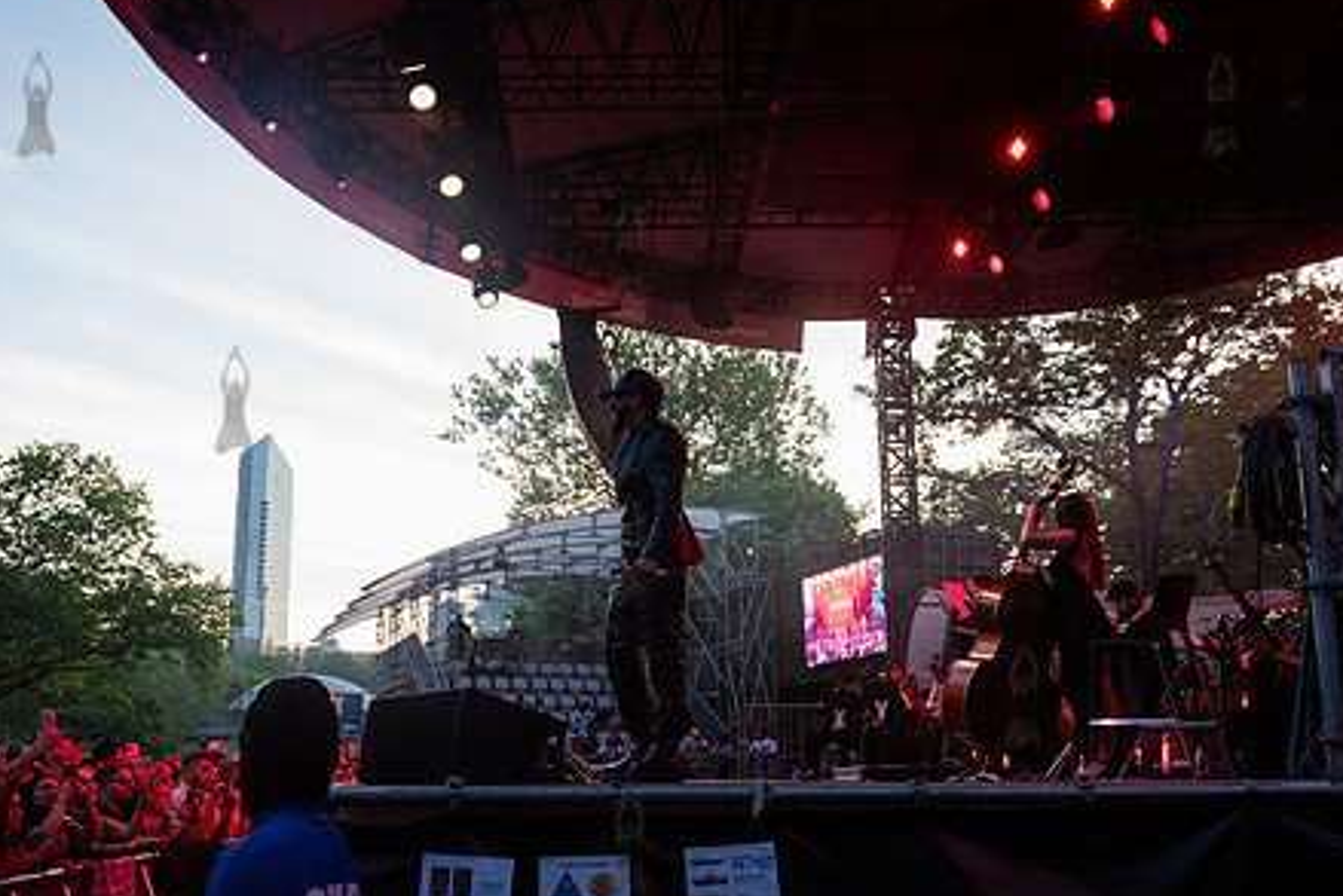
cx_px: 627
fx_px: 1231
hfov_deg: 57.2
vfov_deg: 39.8
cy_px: 546
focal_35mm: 33
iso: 2500
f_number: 5.6
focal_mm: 24
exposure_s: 1/500
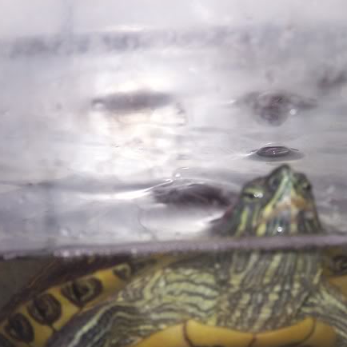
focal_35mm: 259
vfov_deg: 6.8
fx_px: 2937
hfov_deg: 6.8
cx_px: 150
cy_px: 233
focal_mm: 26.4
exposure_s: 1/125
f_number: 3.2
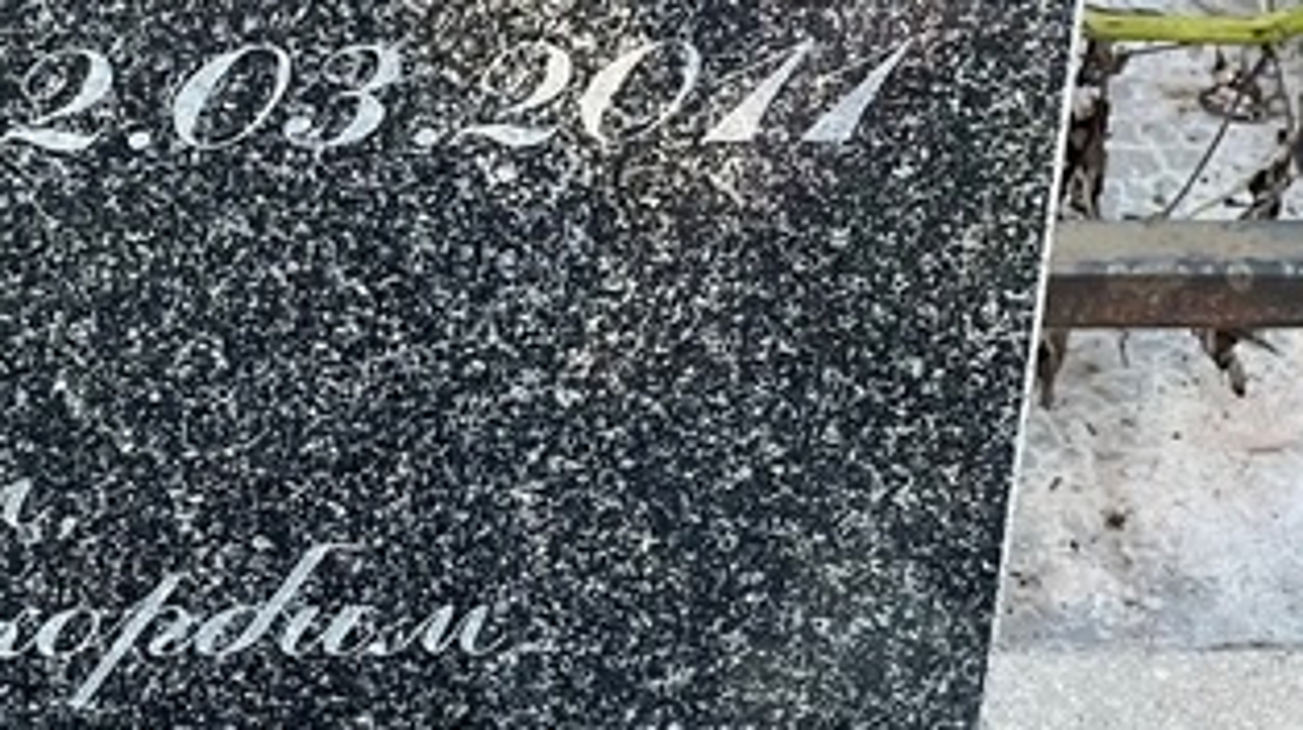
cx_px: -100
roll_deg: +1.6
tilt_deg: -36.8
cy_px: -348
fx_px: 7387
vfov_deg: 5.6
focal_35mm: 214
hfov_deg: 10.0
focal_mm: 9
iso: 160
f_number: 2.8
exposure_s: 1/99
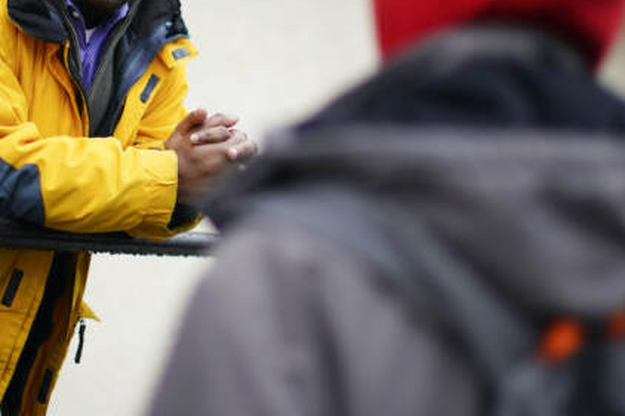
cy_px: 132
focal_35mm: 91
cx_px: 261
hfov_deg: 22.4
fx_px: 1579
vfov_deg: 15.0
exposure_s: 1/500
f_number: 1.3
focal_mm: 50
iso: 320
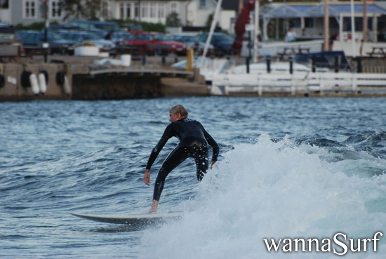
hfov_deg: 4.6
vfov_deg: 3.1
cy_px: 130
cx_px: 193
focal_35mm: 450
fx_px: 4834
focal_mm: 300
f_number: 5.6
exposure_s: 1/250
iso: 400
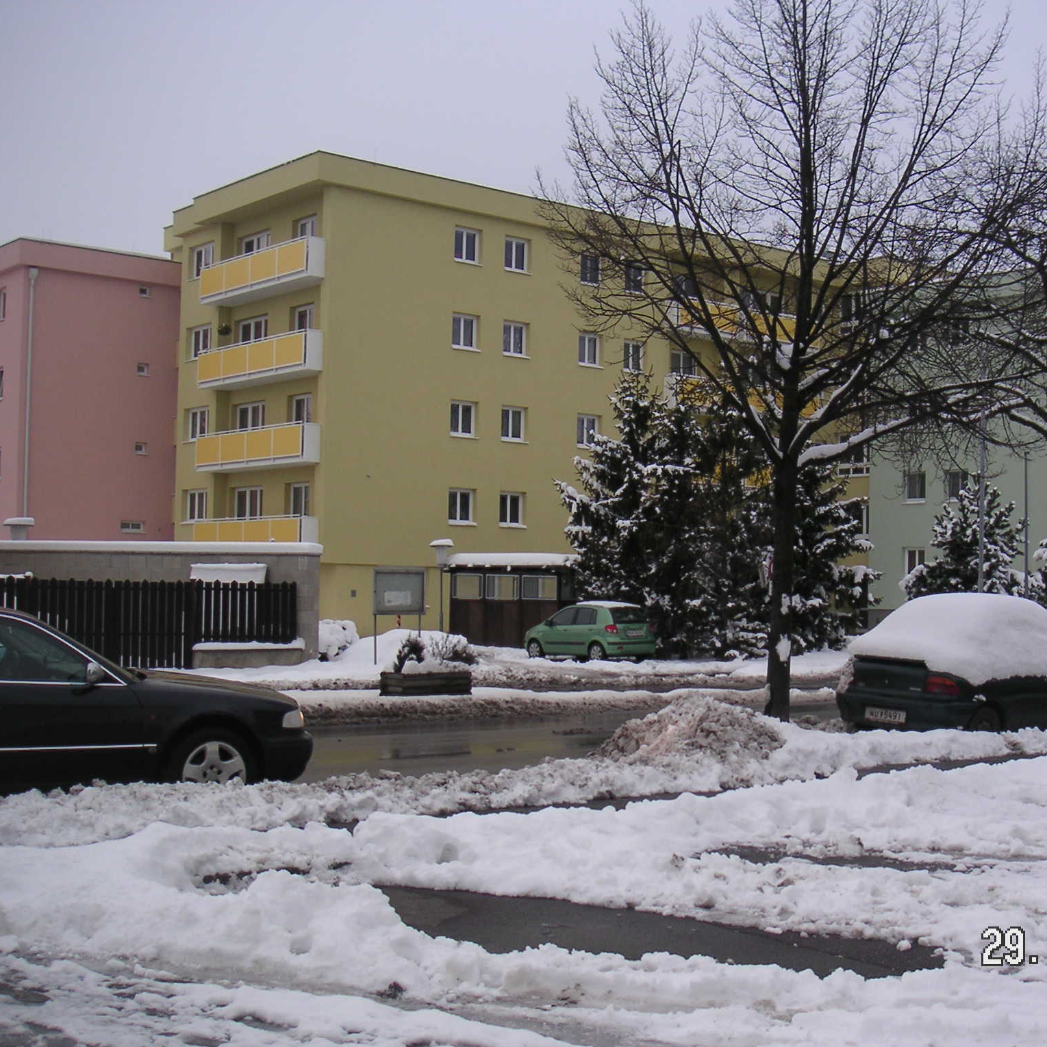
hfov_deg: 37.4
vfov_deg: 37.6
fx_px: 1540
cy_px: 523
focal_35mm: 45
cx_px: 616
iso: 50
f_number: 2.8
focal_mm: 6
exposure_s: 1/90
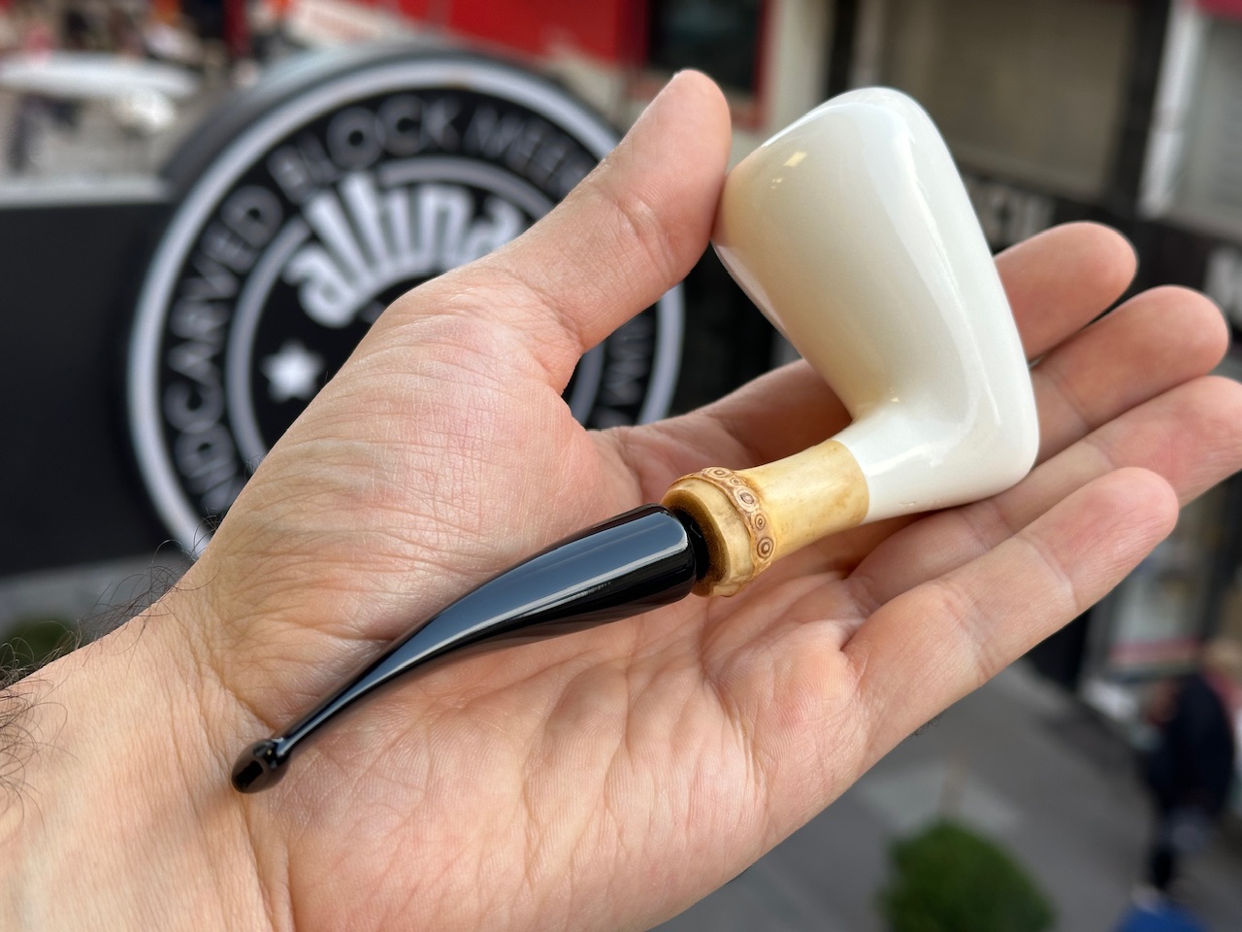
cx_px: 621
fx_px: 1722
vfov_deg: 30.3
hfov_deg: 39.7
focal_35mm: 48
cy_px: 466
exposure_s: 1/205
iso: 50
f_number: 1.78
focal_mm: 6.86
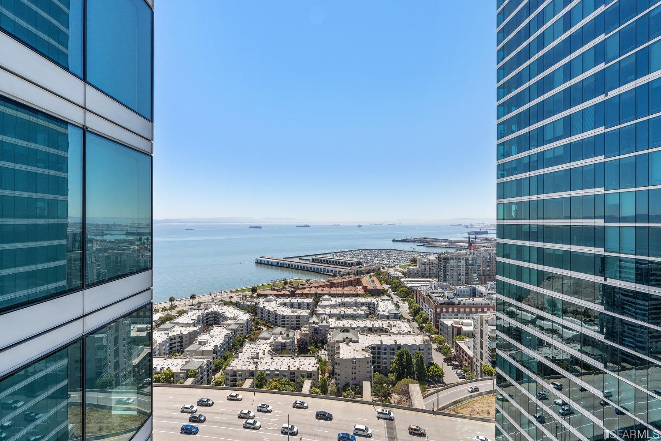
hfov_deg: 93.3
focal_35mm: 17
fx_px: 312
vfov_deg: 70.4
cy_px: 220
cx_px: 330
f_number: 8
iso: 320
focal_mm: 17
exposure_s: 1/1000
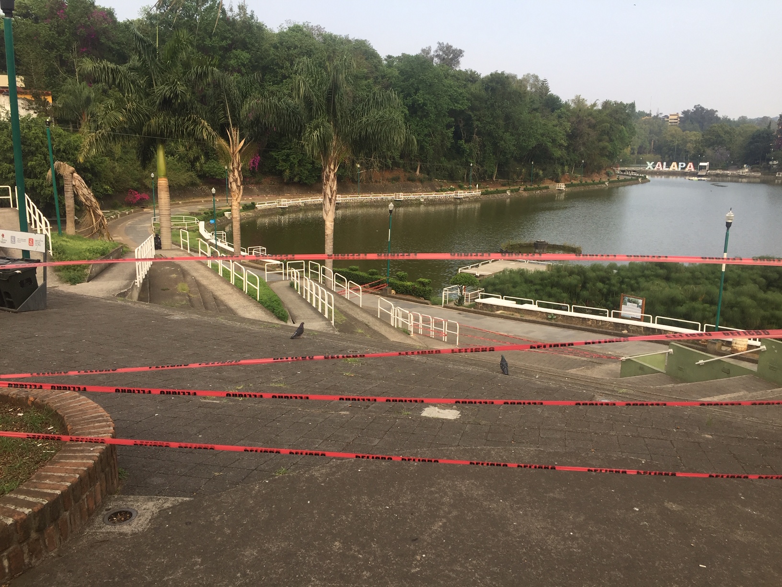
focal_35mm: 29
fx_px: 655
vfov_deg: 48.2
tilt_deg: -12.7
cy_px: 294
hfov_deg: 61.7
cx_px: 391
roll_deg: -1.0
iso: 32
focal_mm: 4.15
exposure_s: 1/465
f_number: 2.2
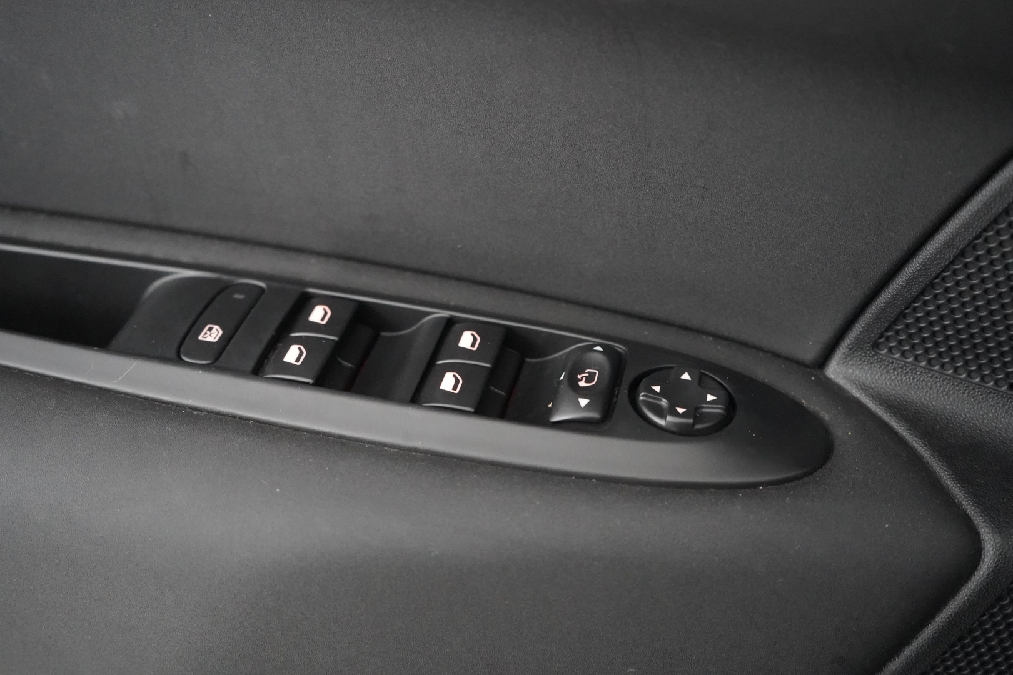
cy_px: 338
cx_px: 506
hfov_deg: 49.6
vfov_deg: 34.2
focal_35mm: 39
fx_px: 1097
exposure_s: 1/60
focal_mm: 39
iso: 12800
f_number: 4
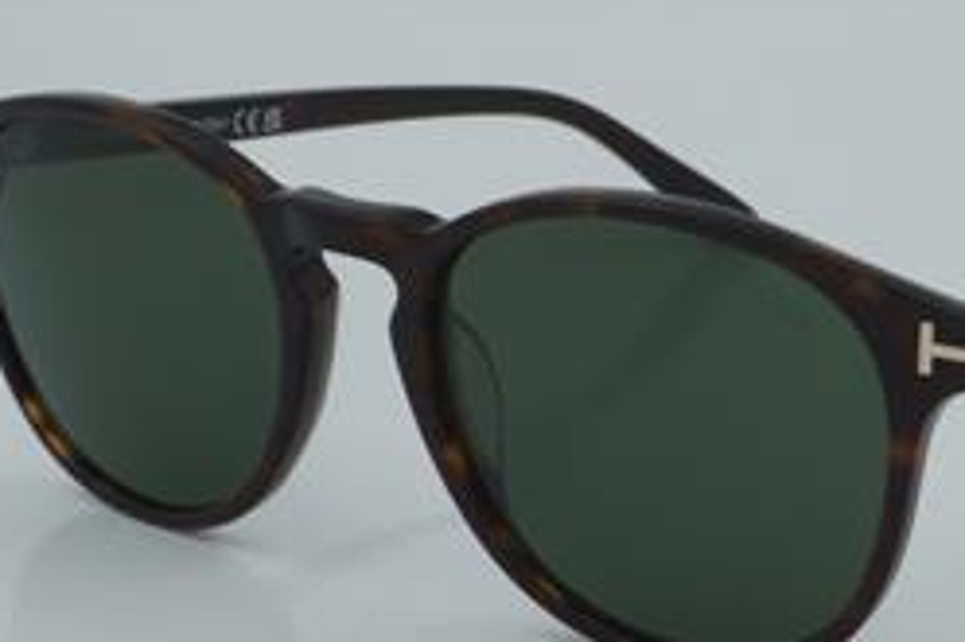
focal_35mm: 121
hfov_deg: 16.9
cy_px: 350
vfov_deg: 11.3
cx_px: 665
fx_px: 3241
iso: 100
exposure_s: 1/4
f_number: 32
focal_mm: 50
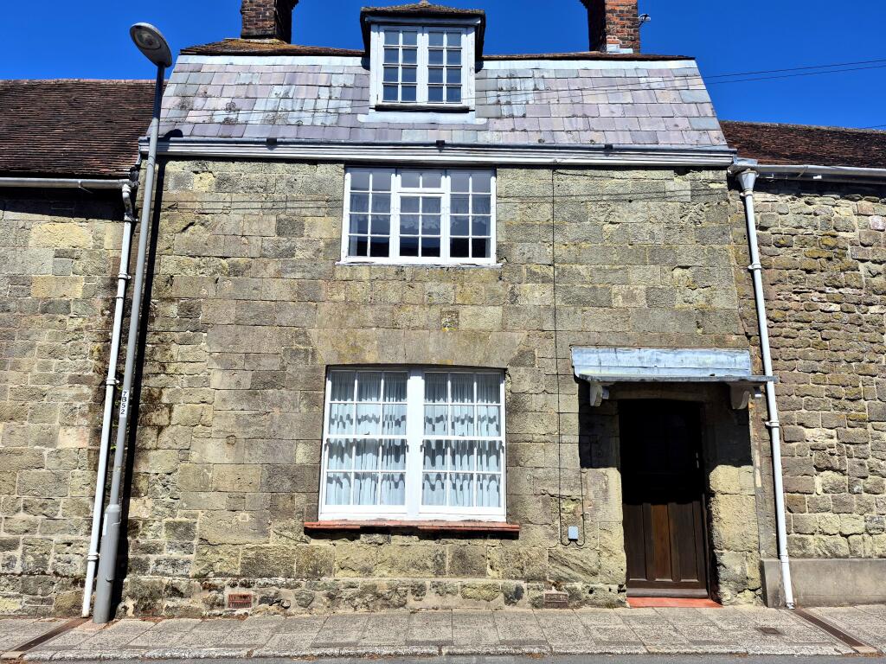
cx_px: 443
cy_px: 332
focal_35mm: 23
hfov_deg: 73.9
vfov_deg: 58.9
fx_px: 589
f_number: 1.8
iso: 25
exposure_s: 1/2456
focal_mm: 5.4
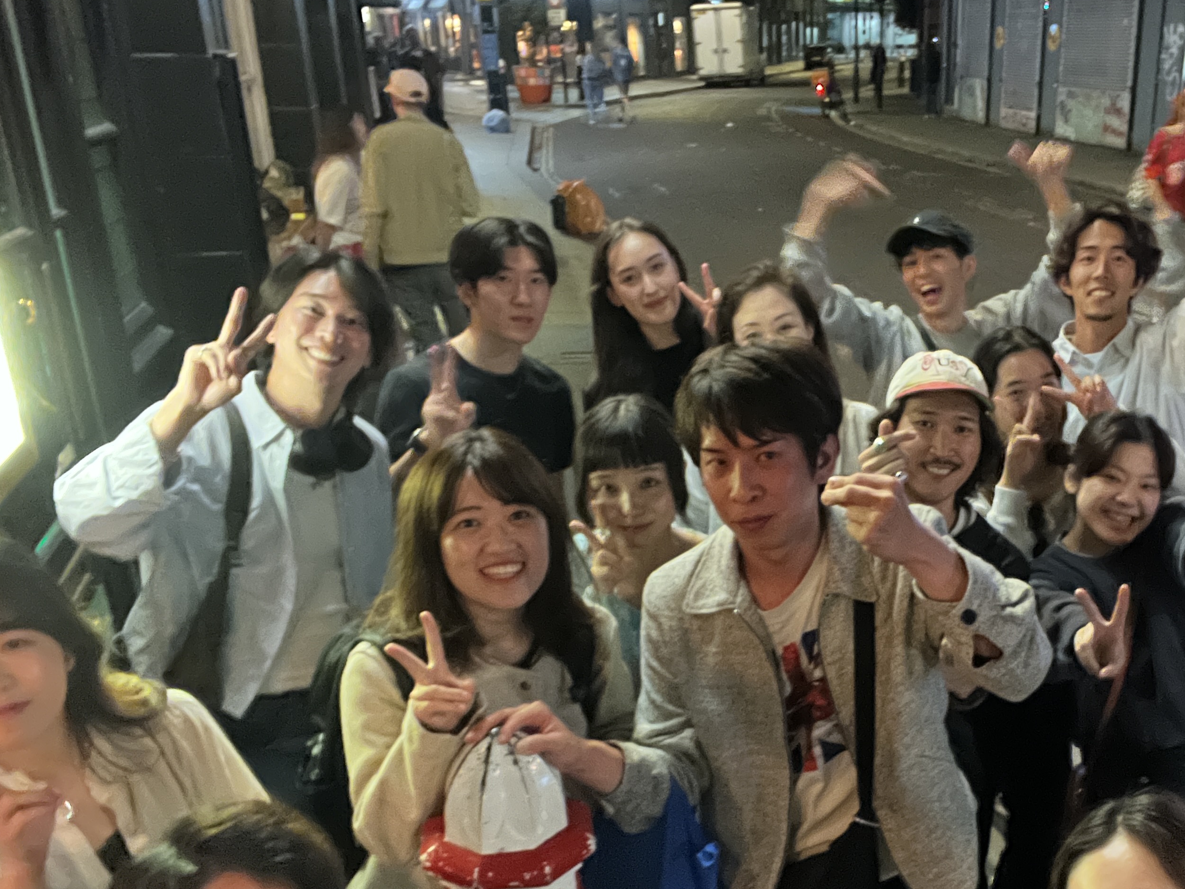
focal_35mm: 37
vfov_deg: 37.9
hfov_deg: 48.9
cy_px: 640
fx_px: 1267
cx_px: 833
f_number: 2.2
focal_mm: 2.71
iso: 1250
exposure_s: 1/14
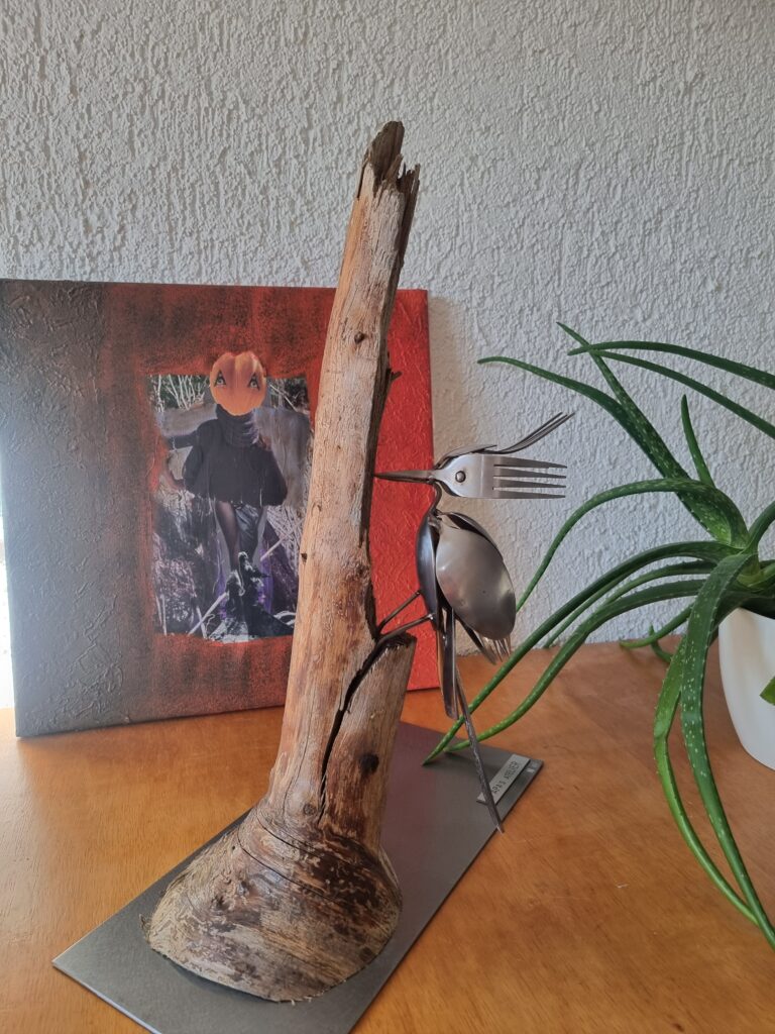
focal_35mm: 24
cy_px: 517
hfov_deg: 56.8
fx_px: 716
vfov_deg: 71.6
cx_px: 388
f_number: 1.8
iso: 80
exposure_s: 1/100
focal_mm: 6.7
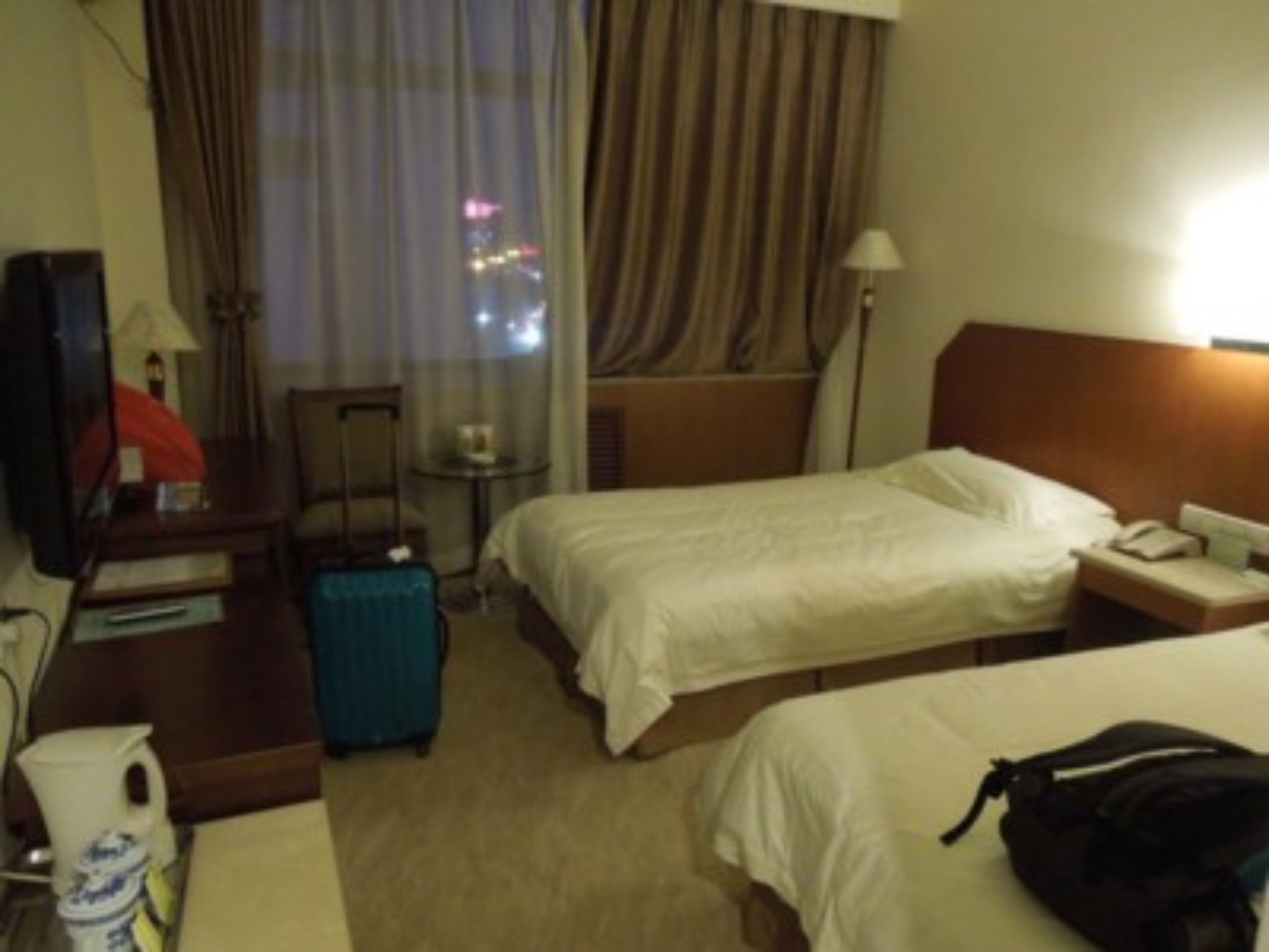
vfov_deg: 54.9
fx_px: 916
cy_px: 476
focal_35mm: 25
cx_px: 634
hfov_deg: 69.4
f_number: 3.3
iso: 800
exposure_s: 1/8
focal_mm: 4.5
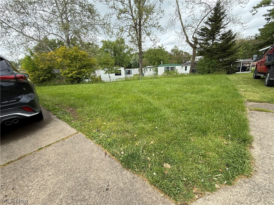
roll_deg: +4.0
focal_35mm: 14
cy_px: 102
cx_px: 137
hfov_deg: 102.1
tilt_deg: -16.1
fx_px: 111
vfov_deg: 85.7
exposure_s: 1/448
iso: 50
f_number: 2.2
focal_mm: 2.22
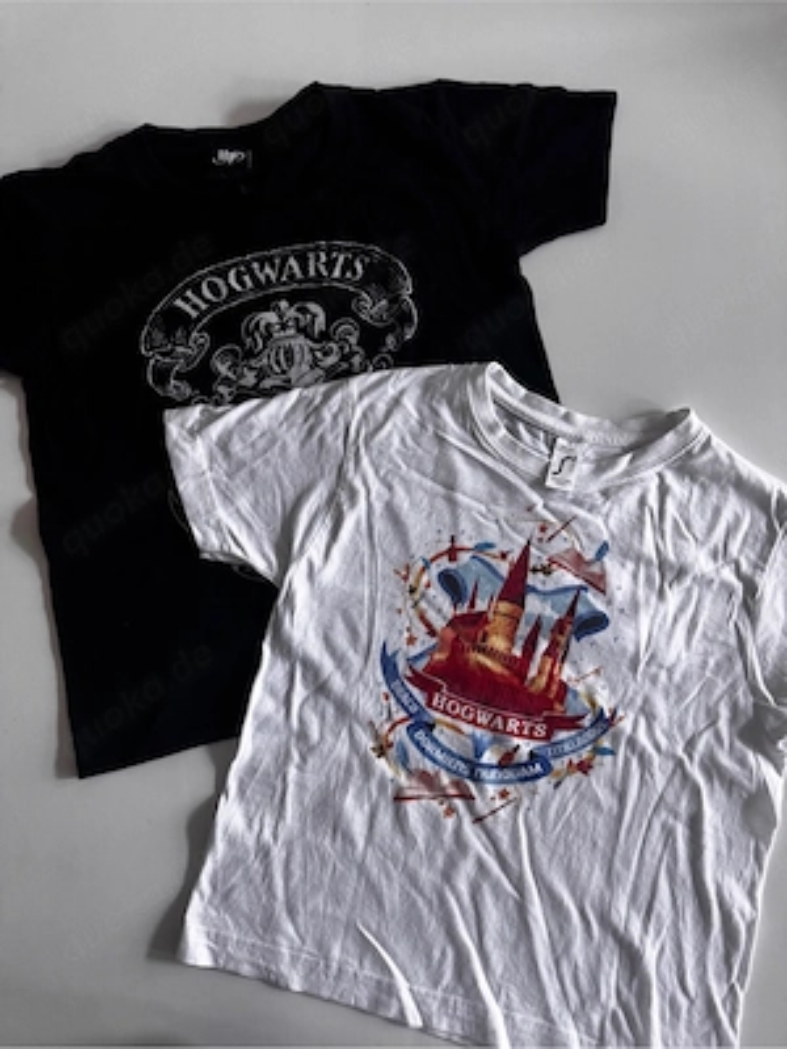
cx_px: 394
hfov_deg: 56.8
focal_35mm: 24
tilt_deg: -82.7
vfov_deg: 71.6
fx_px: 728
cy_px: 524
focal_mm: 6.76
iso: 500
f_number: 1.78
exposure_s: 1/60
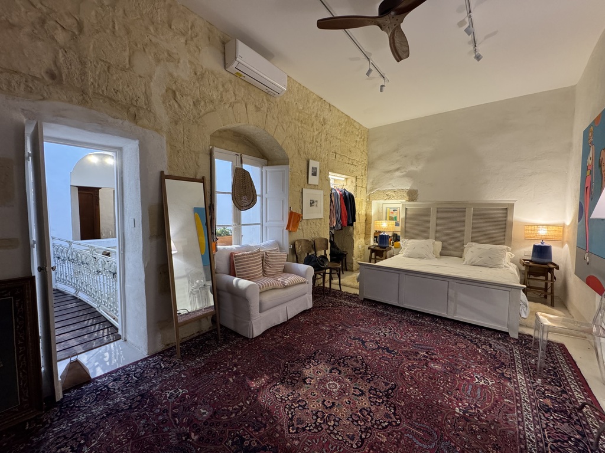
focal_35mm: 14
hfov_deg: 102.1
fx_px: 245
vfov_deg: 85.7
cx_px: 302
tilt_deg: -2.9
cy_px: 226
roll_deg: -0.6
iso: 320
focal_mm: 2.22
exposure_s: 1/98
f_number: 2.2
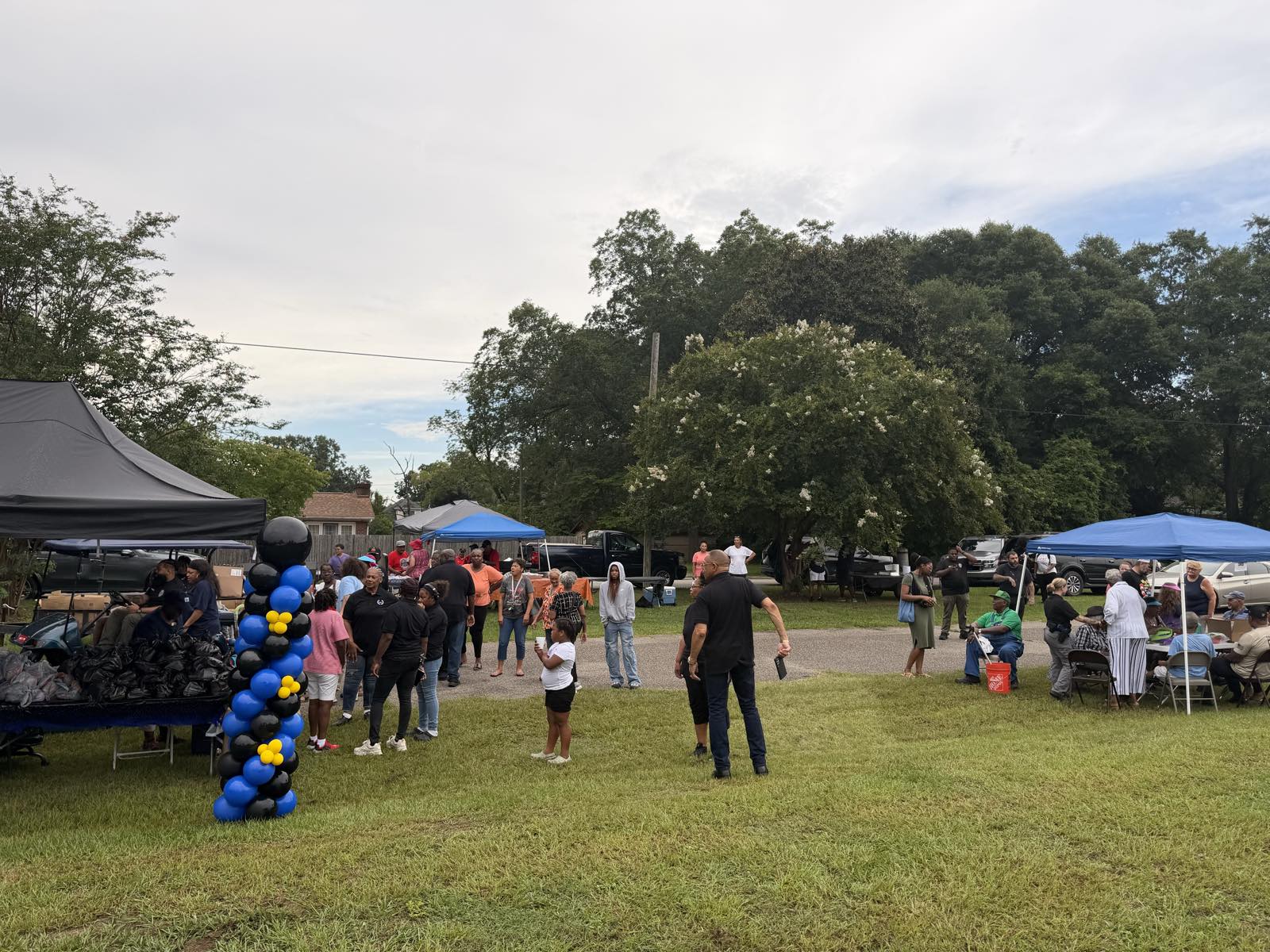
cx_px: 635
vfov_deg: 56.8
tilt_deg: +4.1
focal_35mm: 24
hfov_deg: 71.6
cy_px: 476
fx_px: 881
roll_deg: -0.6
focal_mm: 6.76
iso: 80
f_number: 1.78
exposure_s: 1/1314
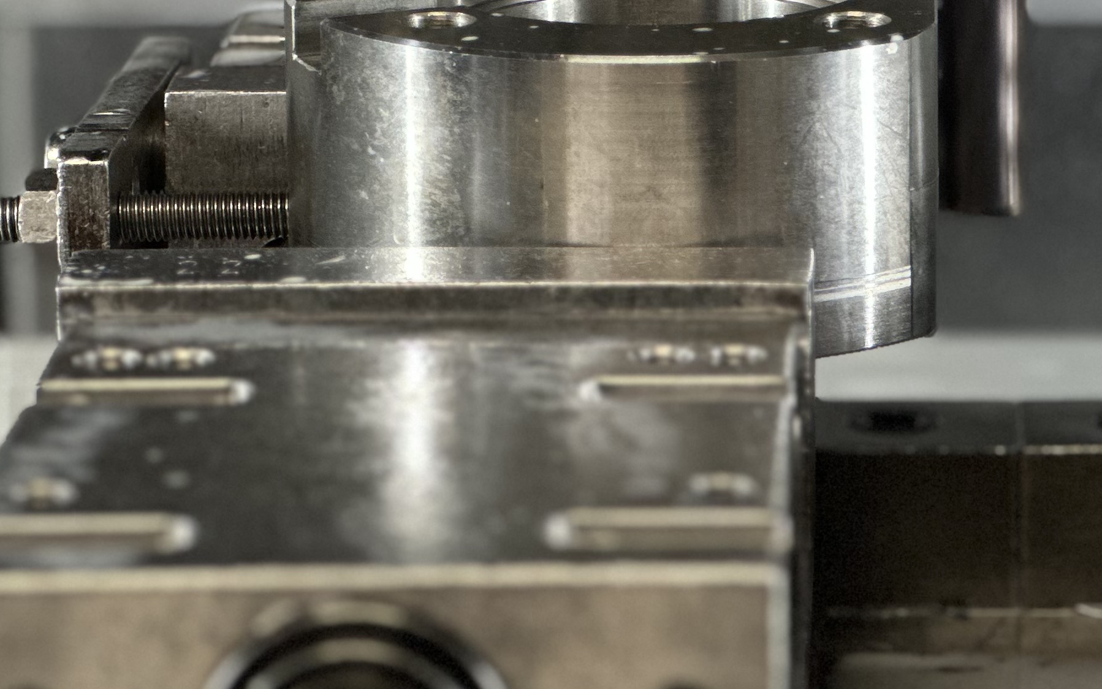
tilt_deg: -10.9
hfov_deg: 11.4
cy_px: -113
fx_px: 5496
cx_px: 983
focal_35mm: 183
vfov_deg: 7.1
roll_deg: -0.2
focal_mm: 9
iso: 320
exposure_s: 1/33
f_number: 2.8
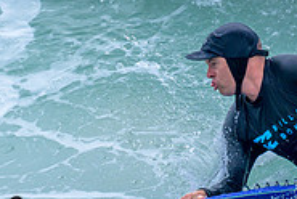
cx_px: 86
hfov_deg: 1.0
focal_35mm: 2081
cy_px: 150
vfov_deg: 0.7
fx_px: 17196
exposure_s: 1/2000
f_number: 8
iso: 560
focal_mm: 560
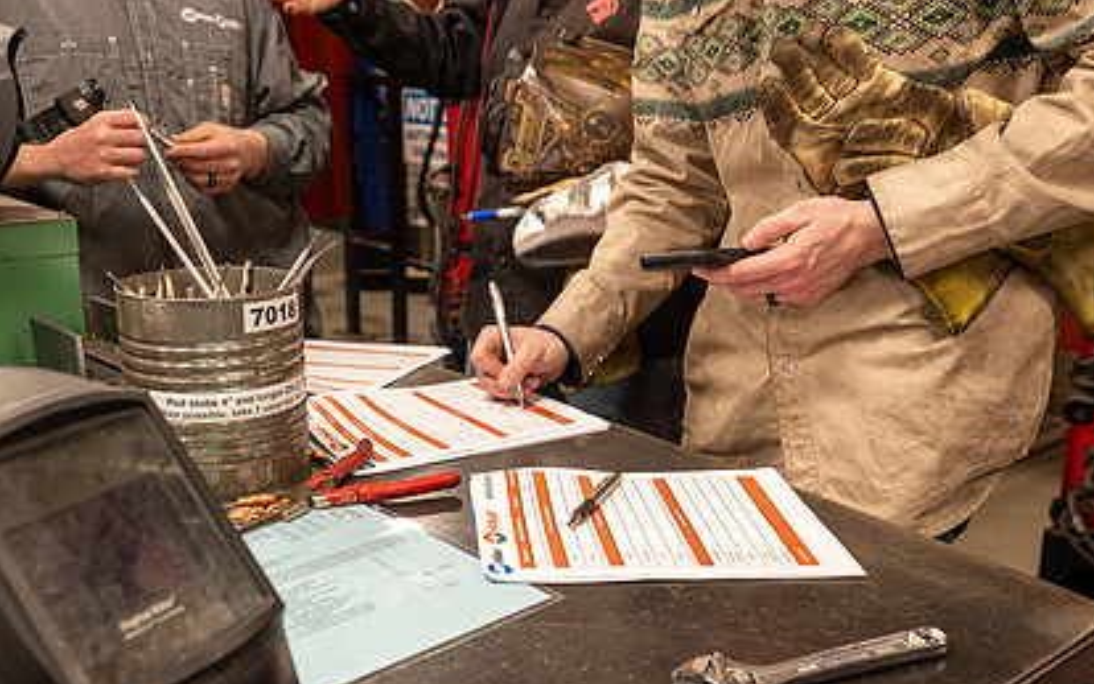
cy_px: 379
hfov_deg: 49.2
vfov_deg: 32.0
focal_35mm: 40
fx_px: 1193
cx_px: 507
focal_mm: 28
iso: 1000
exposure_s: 1/100
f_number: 4.5
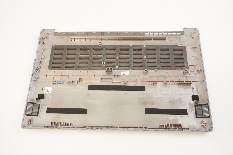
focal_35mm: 38
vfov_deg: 35.4
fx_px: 242
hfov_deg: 51.3
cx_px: 116
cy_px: 78
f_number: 5.6
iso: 400
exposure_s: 1/13
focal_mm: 25
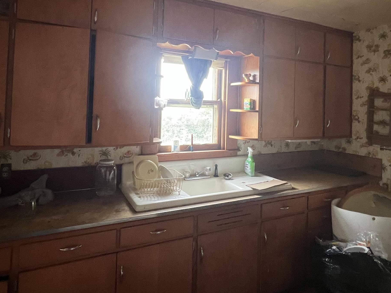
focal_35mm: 22
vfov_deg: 59.9
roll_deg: -2.3
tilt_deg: +0.9
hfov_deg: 76.4
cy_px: 102
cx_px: 188
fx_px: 248
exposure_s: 1/60
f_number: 1.8
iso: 400
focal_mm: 1.57
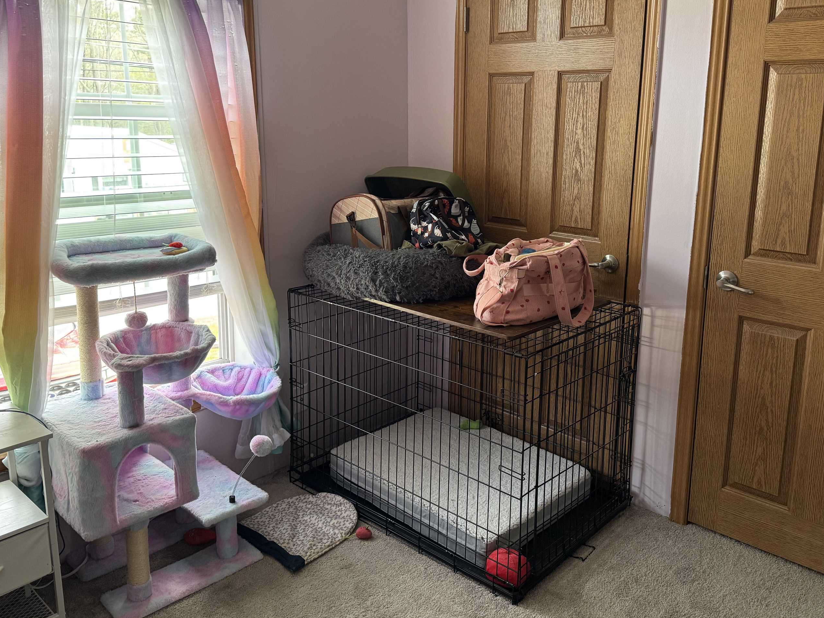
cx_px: 469
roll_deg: -1.5
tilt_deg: -11.8
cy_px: 253
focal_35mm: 29
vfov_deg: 48.0
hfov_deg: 61.4
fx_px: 690
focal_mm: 6.76
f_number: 1.78
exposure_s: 1/84
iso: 200
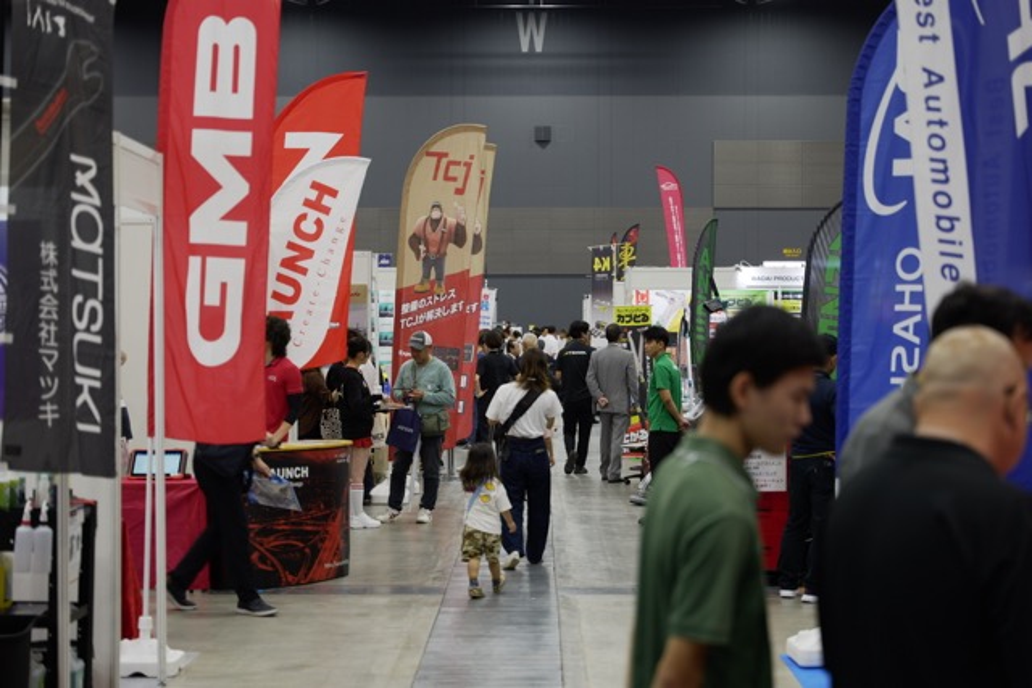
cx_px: 516
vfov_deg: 19.5
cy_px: 344
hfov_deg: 28.8
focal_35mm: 70
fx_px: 2007
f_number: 2.8
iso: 200
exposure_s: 1/60
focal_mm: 70
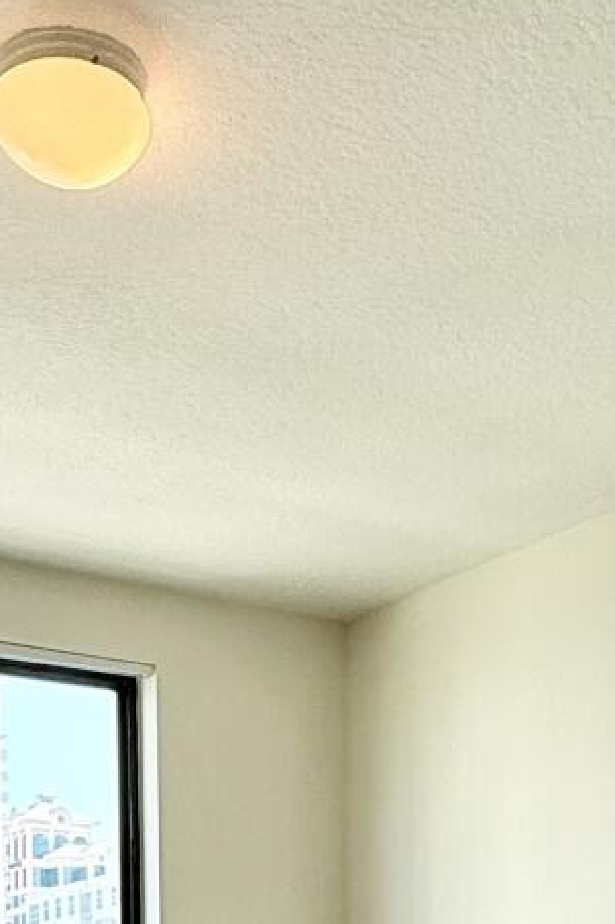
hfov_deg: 21.9
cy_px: 1193
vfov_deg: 27.3
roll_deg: +0.5
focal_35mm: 62
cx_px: 291
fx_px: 1590
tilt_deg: -2.9
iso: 64
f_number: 2.2
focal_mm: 2.22
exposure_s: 1/310
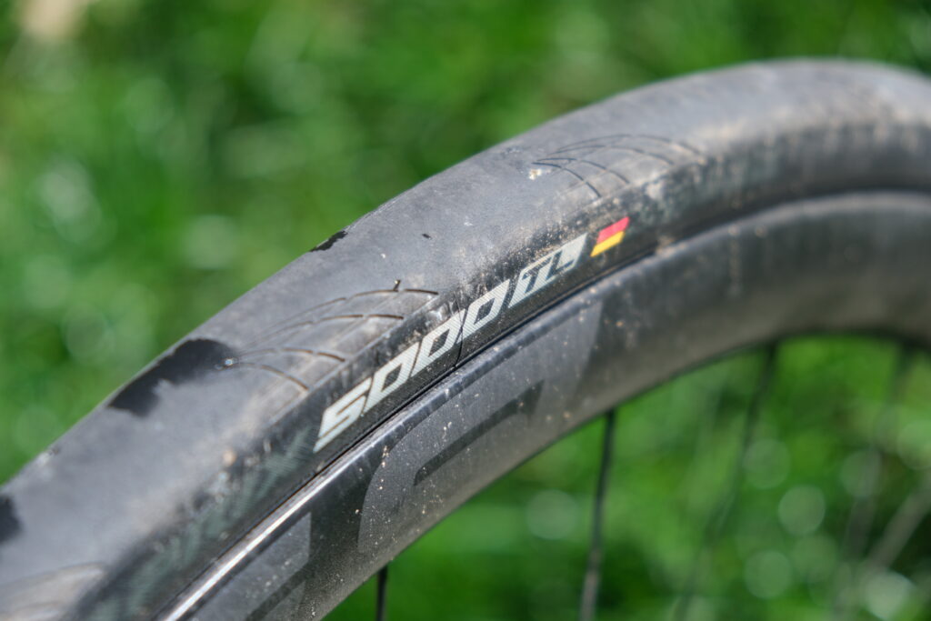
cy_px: 310
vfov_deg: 18.0
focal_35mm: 76
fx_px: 1966
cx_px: 466
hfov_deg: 26.6
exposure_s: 1/450
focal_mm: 50.5
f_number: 4
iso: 160
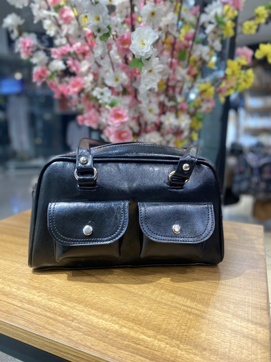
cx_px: 136
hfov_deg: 53.1
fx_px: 271
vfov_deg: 67.3
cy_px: 181
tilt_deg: -10.6
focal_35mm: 26
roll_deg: -0.1
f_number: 1.8
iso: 100
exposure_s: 1/100
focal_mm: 4.25
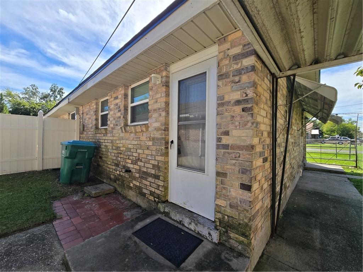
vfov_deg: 89.9
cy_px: 136
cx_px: 182
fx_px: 136
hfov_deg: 106.2
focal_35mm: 13
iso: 50
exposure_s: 1/1232
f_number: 2.2
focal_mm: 2.2
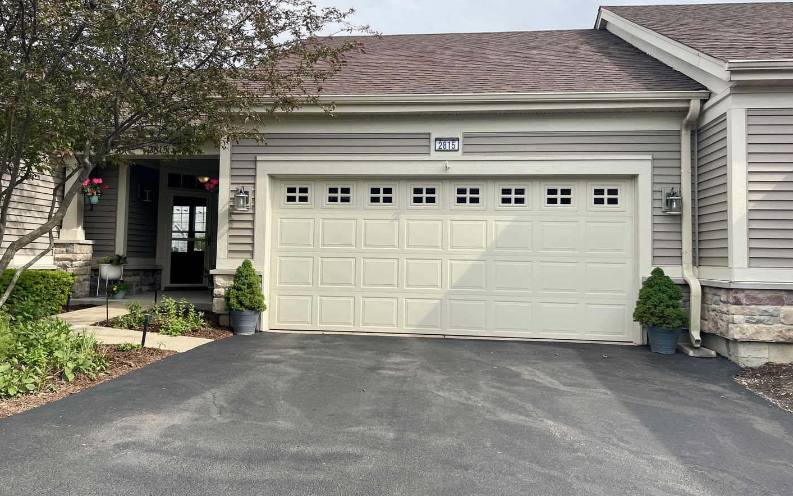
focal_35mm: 27
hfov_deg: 68.4
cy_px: 217
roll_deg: +0.8
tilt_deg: +2.9
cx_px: 392
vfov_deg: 45.9
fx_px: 583
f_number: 1.6
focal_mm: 5.1
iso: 32
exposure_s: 1/2123
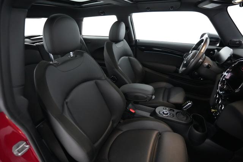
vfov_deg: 70.4
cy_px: 81
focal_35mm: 17
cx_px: 122
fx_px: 115
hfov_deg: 93.3
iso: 12800
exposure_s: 1/250
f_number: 2.8
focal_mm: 17
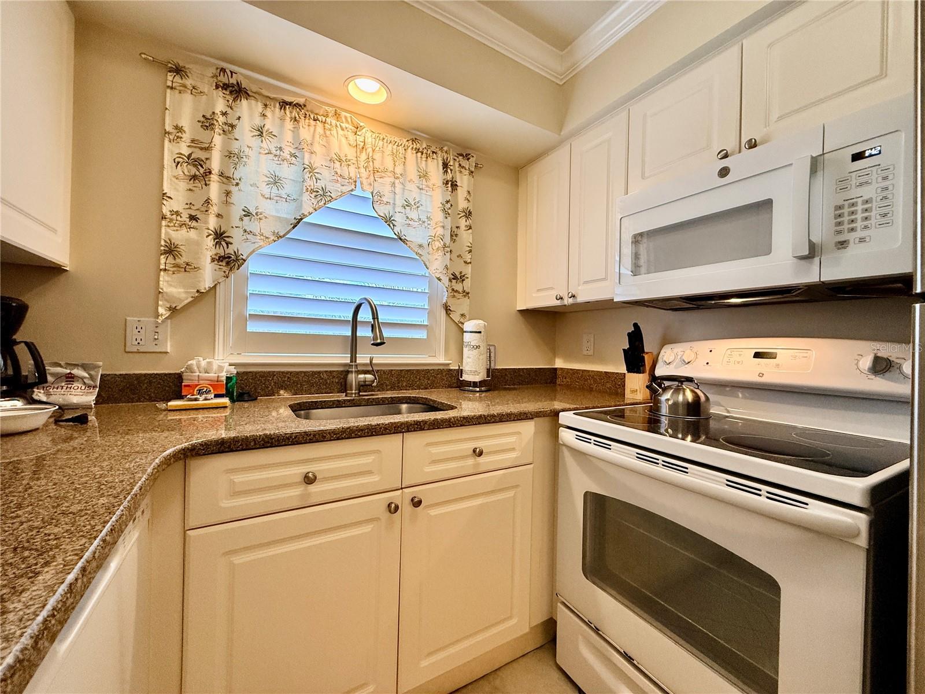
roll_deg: -1.5
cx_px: 462
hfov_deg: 102.1
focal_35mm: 14
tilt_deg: +0.0
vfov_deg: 85.7
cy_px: 347
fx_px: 374
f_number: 2.2
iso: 200
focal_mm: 2.22
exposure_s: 1/120
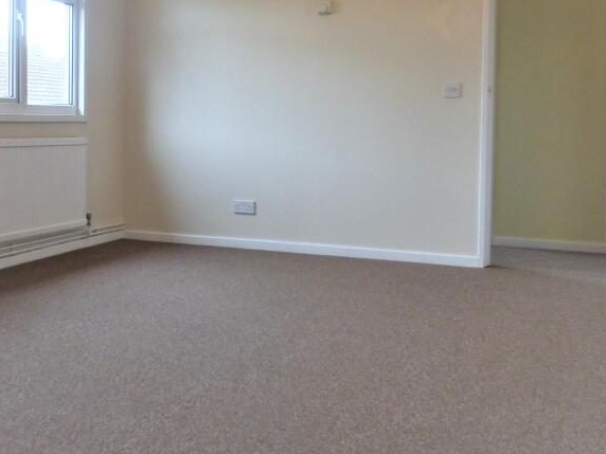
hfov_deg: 42.2
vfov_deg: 33.3
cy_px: 150
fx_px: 753
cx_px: 133
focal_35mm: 43
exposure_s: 1/60
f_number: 3.5
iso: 160
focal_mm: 4.3
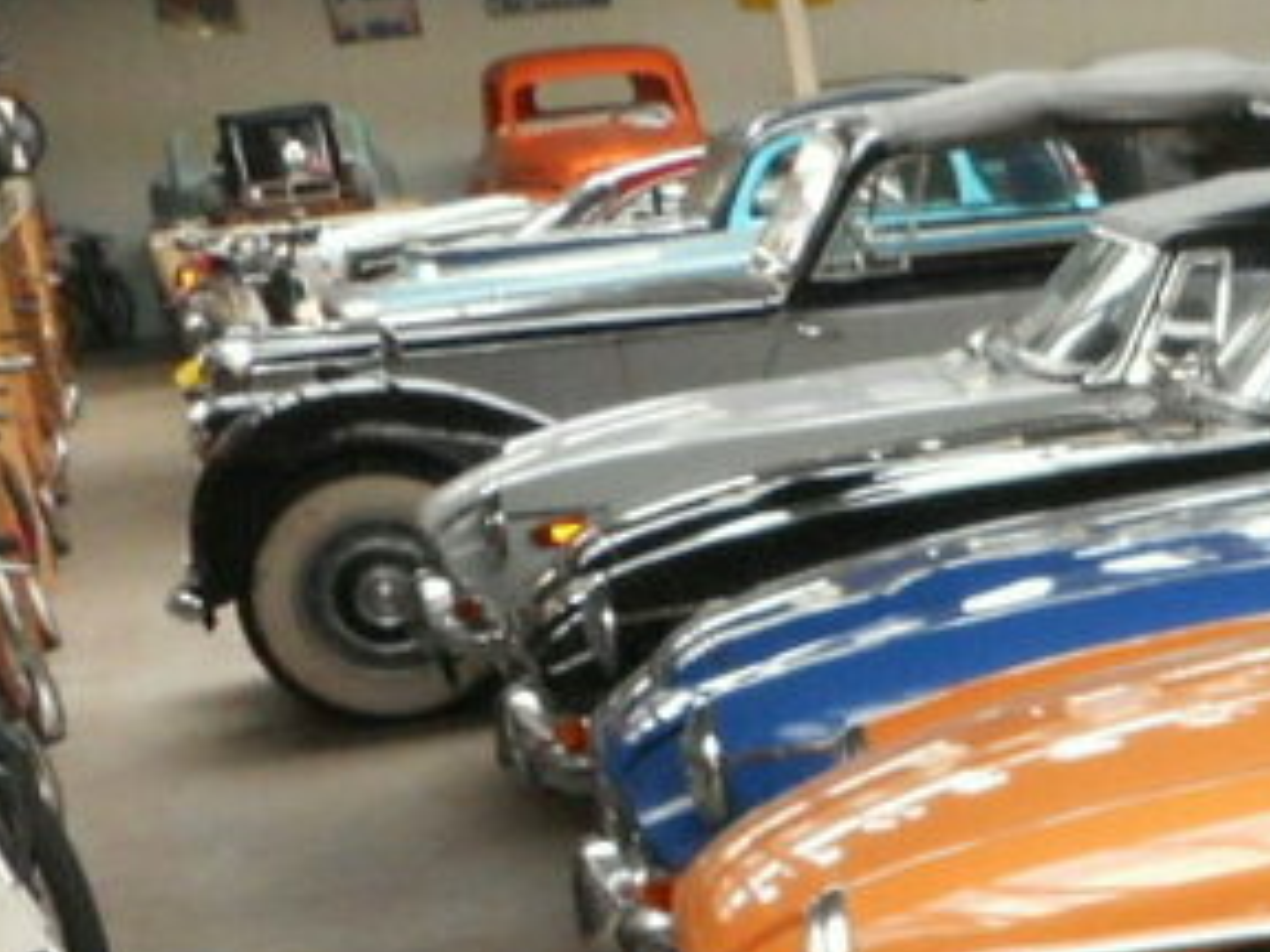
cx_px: 2139
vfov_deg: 13.8
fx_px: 3816
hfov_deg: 16.4
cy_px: 1133
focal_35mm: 104
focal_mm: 4.5
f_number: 3.7
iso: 160
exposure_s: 1/30
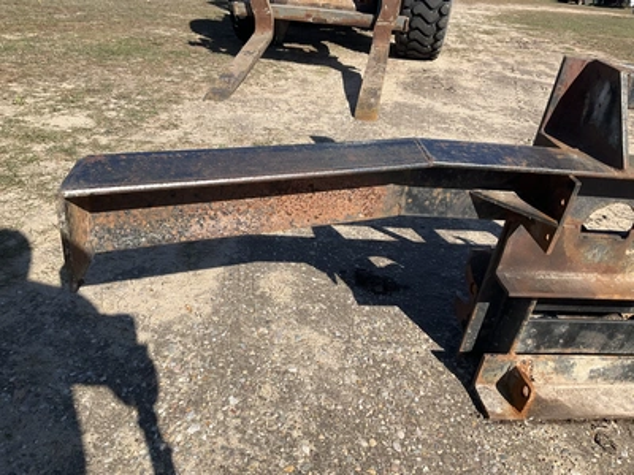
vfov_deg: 48.2
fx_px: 531
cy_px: 238
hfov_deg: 61.7
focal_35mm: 29
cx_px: 317
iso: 25
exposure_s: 1/1577
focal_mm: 3
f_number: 1.8
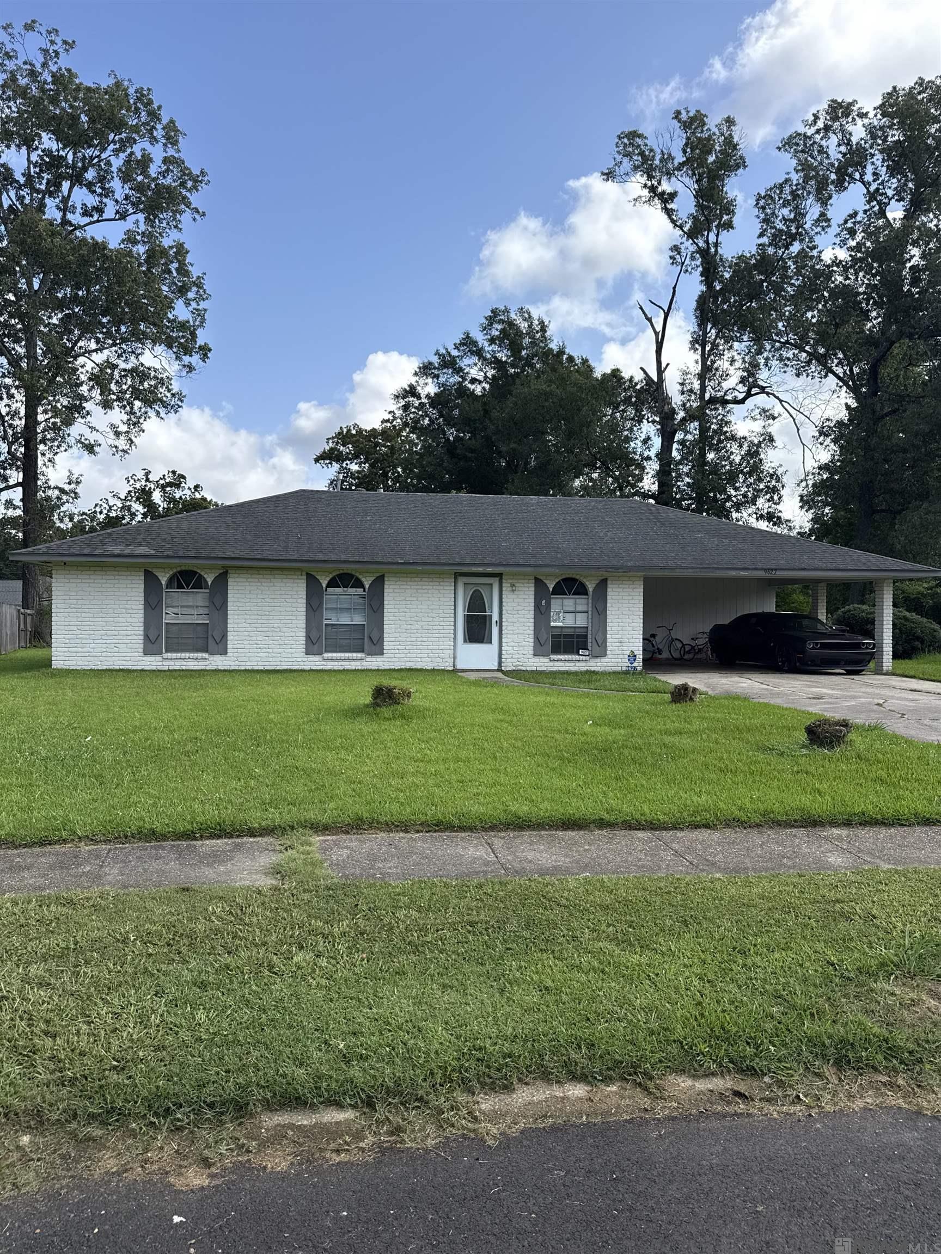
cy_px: 627
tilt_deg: +1.2
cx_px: 470
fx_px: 870
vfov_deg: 71.6
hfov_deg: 56.8
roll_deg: -1.2
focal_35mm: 24
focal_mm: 6.76
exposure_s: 1/3759
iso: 80
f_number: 1.78
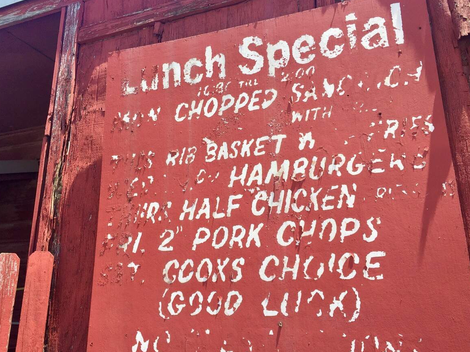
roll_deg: -0.7
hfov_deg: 60.0
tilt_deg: +15.8
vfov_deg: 46.8
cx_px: 231
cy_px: 173
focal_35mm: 30
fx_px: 407
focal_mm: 4.15
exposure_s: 1/942
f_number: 2.2
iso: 32
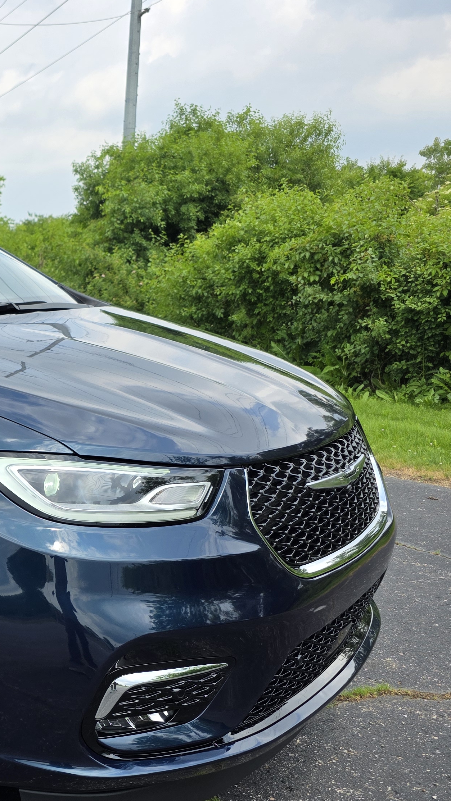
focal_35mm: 45
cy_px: 537
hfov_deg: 23.4
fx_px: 957
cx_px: -137
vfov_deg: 44.8
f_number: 1.7
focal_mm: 6.3
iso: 80
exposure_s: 1/3972
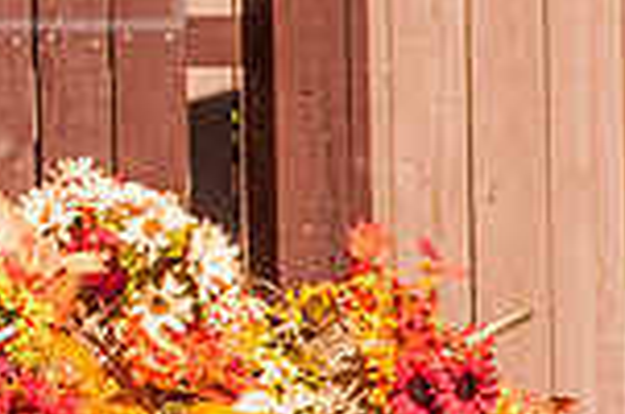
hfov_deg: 1.8
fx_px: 20027
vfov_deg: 1.2
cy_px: -106
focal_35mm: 1156
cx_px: -356
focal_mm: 200
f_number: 10
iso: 1000
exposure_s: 1/1600
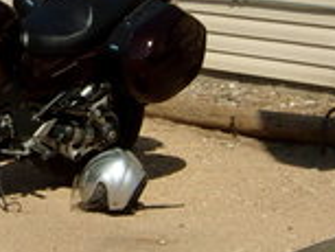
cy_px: 15
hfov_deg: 8.9
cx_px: 13
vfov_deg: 6.7
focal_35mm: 220
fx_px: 2131
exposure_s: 1/105
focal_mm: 7.6
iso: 80
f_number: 13.1
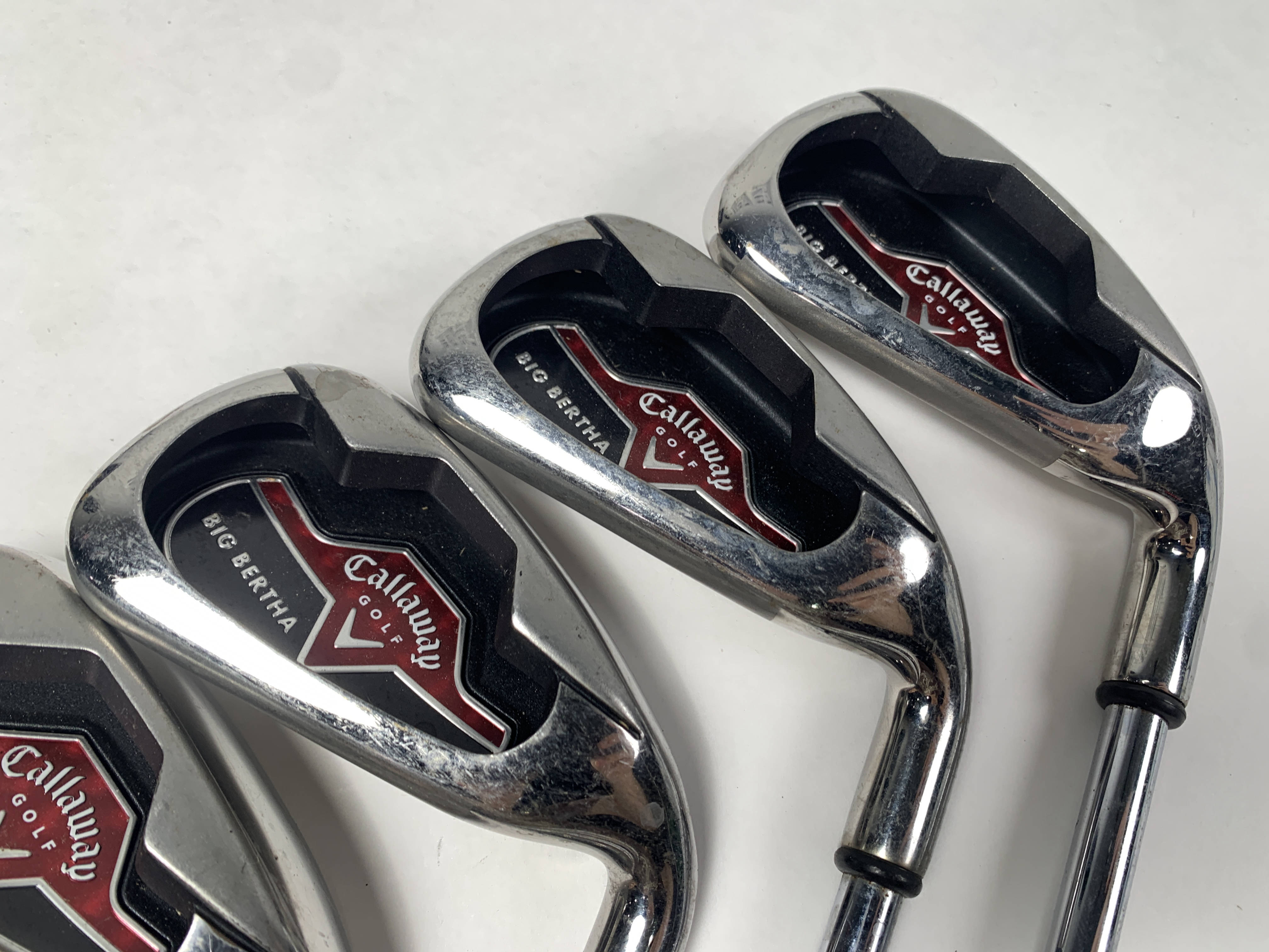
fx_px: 953
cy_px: 476
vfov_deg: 53.1
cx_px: 634
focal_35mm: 26
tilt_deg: -71.7
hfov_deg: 67.3
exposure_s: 1/120
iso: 40
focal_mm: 4.25
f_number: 1.8
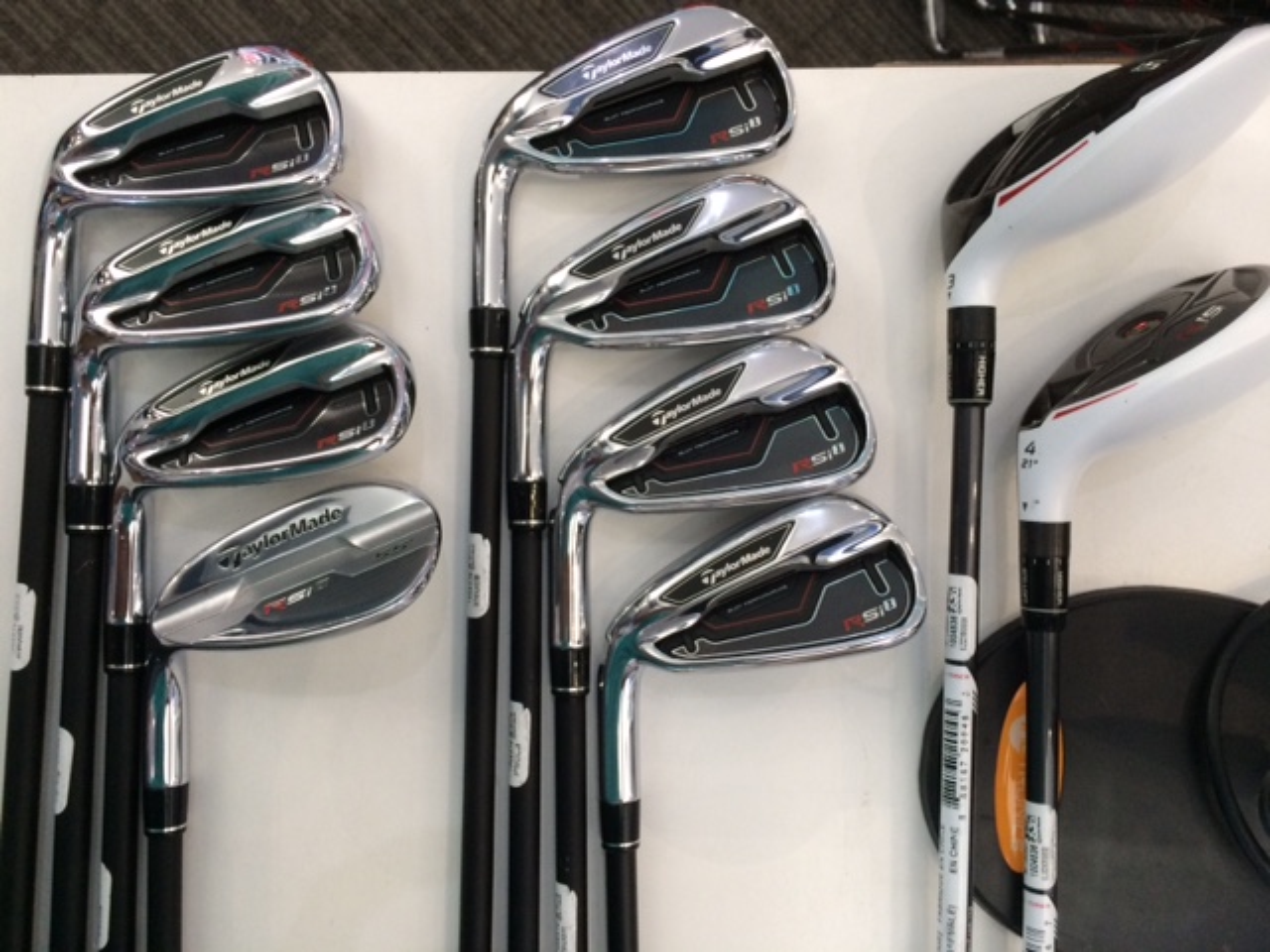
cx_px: 635
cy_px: 476
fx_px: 1064
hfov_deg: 61.7
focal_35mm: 29
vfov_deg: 48.2
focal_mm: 4.15
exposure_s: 1/33
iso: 80
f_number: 2.2
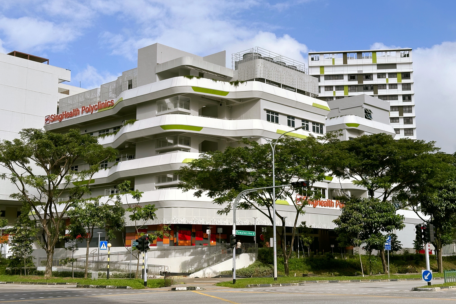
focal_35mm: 50
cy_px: 143
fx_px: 633
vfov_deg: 27.0
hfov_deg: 39.6
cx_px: 228
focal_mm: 6.86
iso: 64
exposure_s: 1/6623
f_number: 1.78
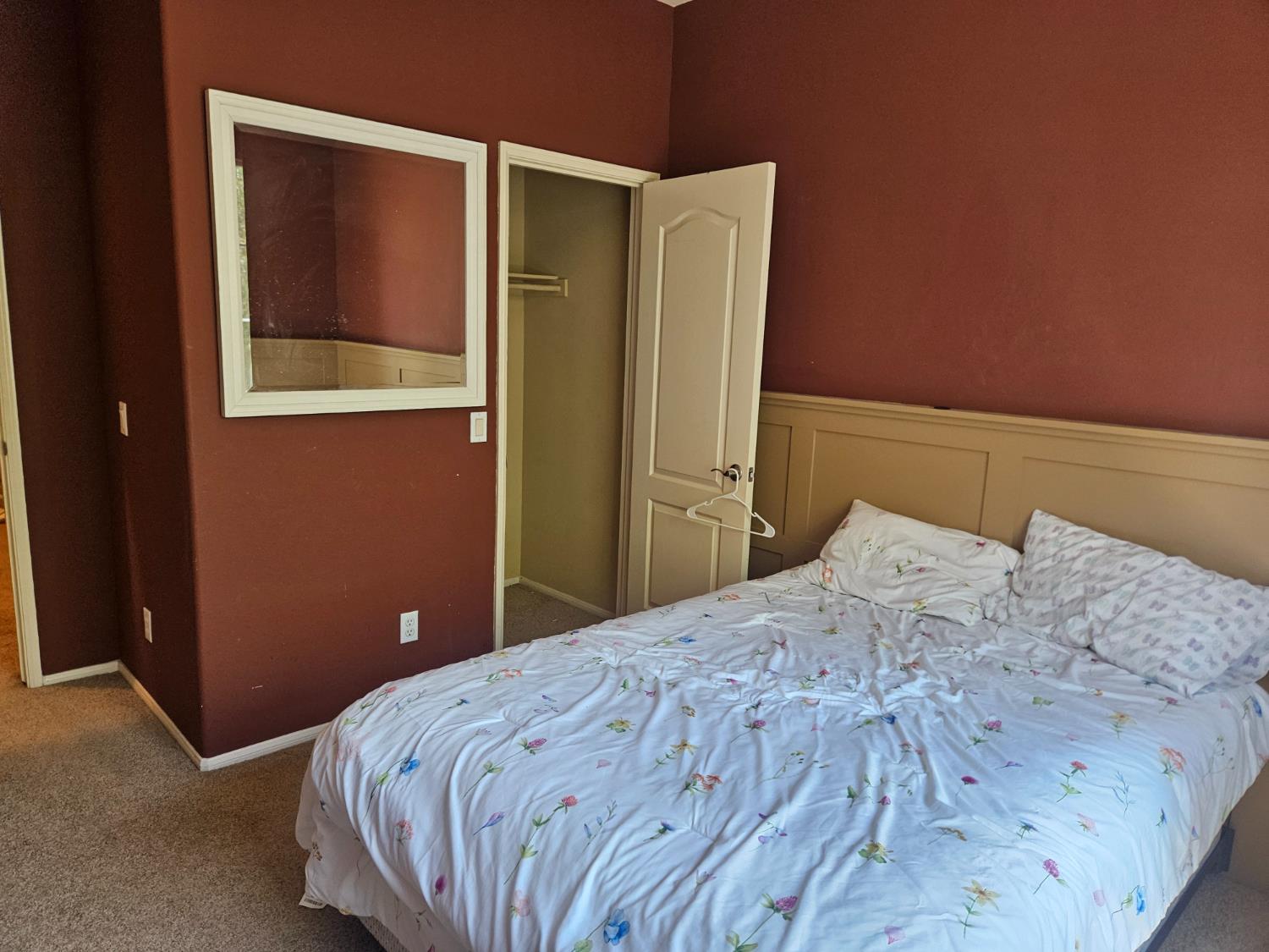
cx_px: 634
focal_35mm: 23
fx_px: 843
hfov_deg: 73.9
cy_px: 476
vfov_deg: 58.9
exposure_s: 1/120
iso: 320
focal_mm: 5.4
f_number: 1.8
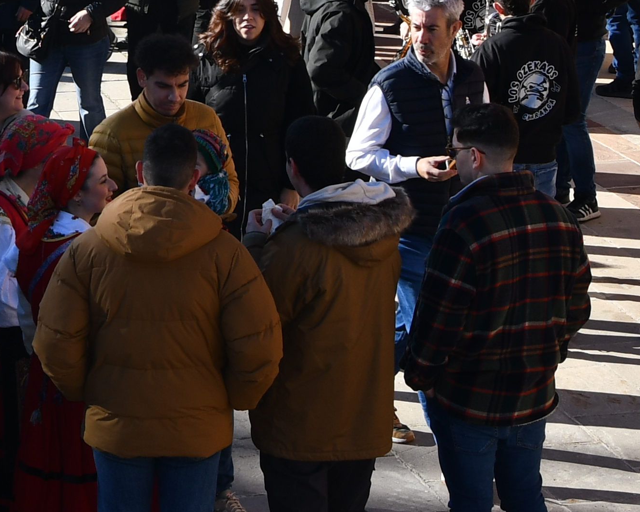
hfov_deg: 13.5
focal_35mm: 141
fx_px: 2671
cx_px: -13
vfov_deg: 10.6
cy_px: -210
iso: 100
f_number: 8
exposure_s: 1/250
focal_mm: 24
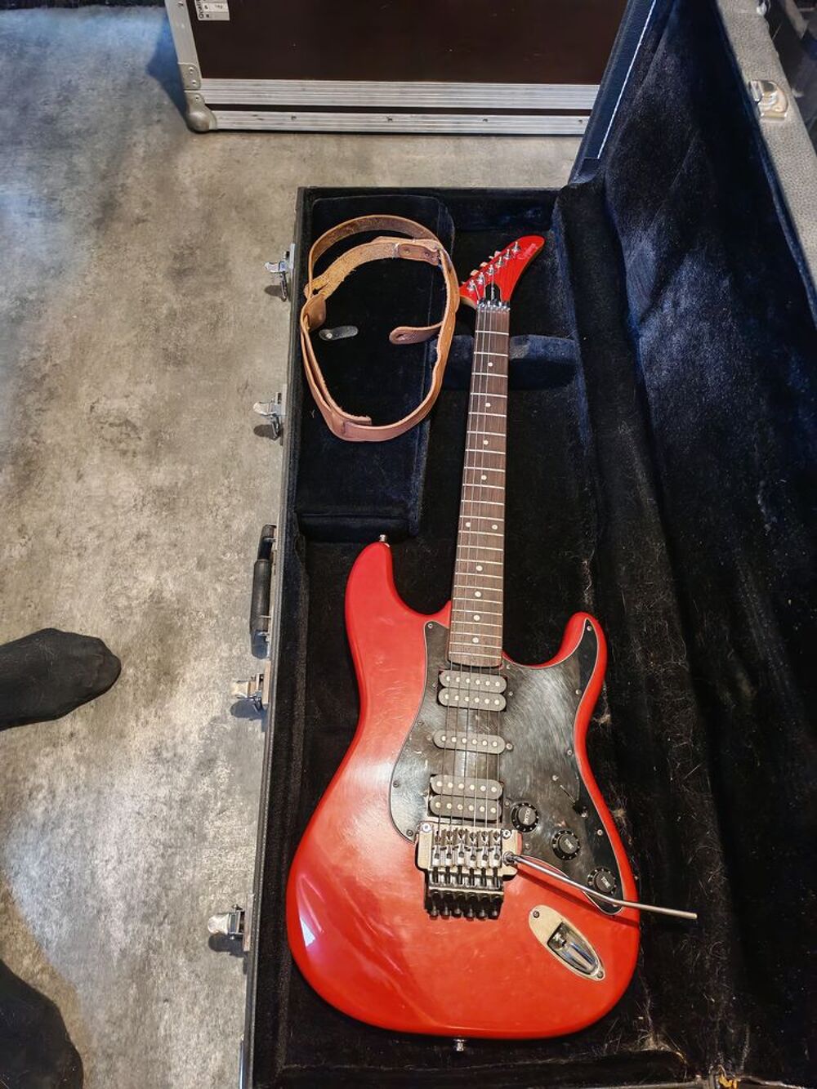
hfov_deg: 51.4
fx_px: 850
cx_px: 408
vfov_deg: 65.3
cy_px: 544
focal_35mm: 27
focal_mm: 6.12
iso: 3256
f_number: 1.9
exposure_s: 1/25
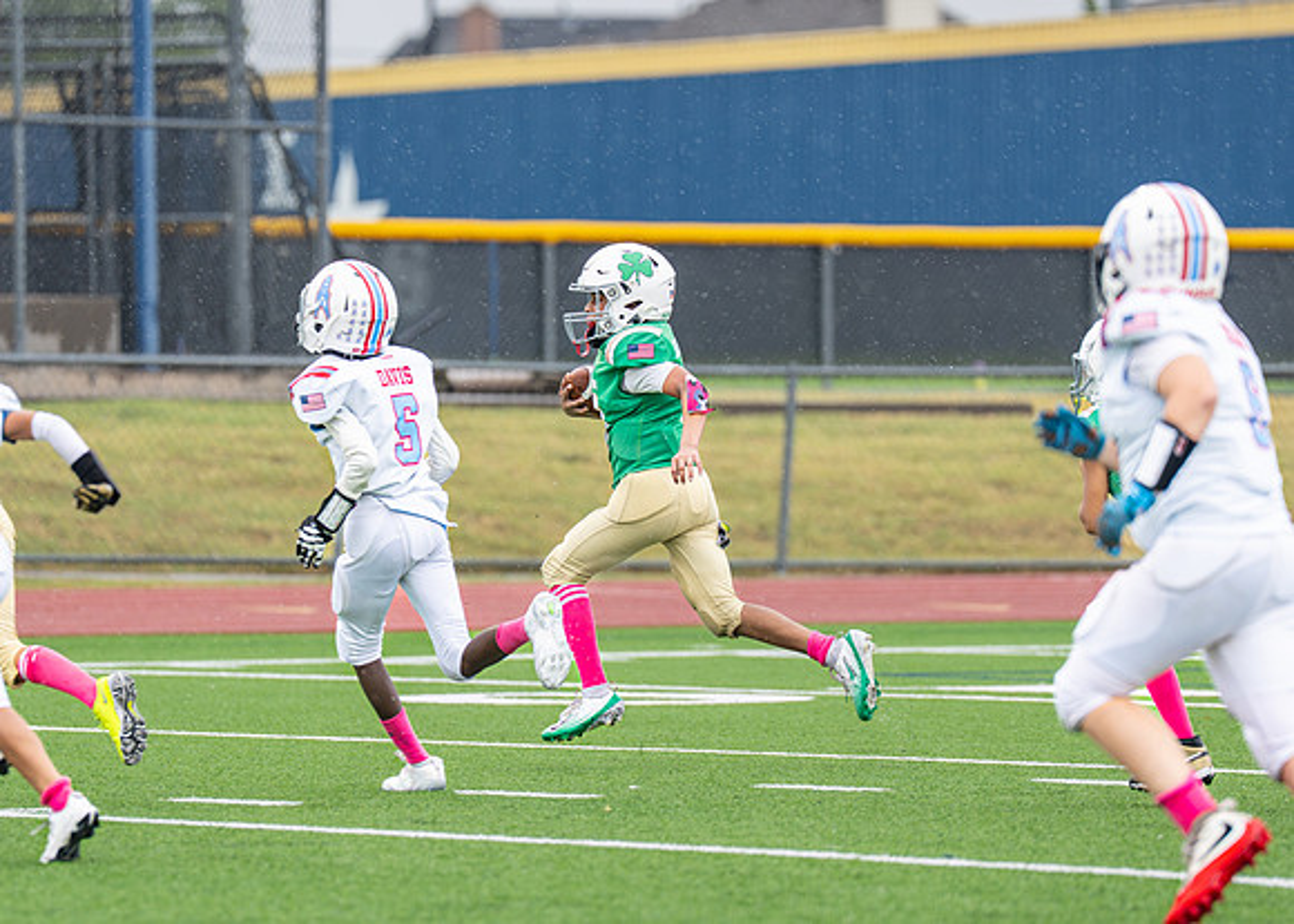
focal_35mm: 386
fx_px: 14190
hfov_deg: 5.2
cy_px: 515
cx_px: 646
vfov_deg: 3.7
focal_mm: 200
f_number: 2.8
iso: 320
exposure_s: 1/1000
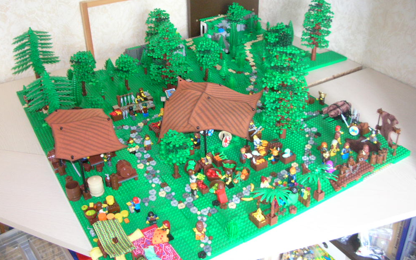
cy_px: 109
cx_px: 204
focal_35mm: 38
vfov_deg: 33.5
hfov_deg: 51.5
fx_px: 431
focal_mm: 5.8
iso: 166
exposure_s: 1/6
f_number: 2.8
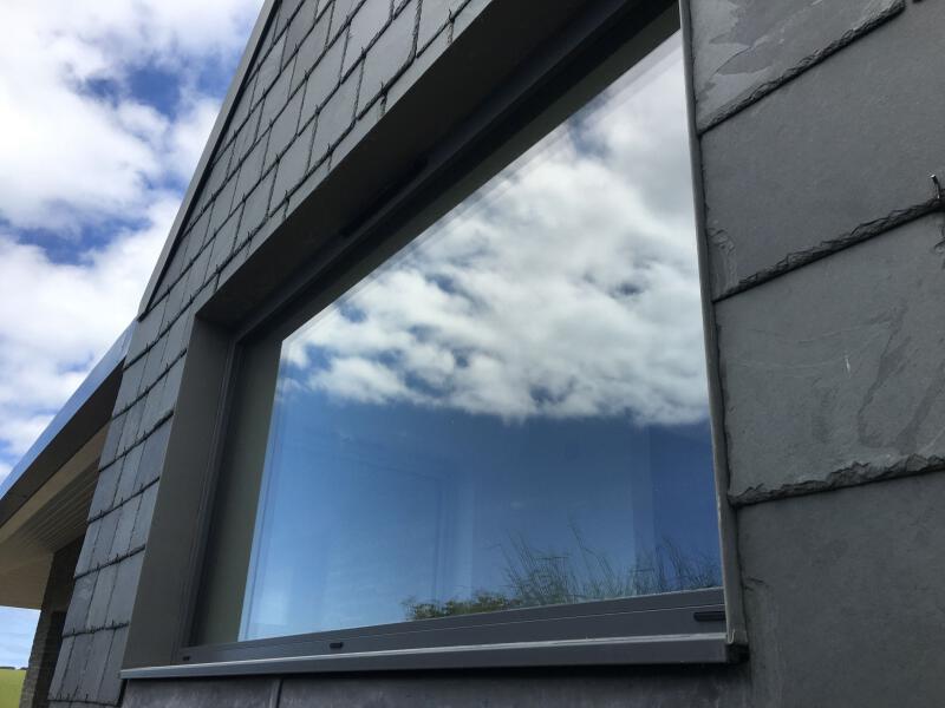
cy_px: 354
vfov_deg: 48.2
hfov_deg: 61.7
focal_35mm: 29
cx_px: 472
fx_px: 792
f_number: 2.2
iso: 25
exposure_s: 1/1508
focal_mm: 4.15
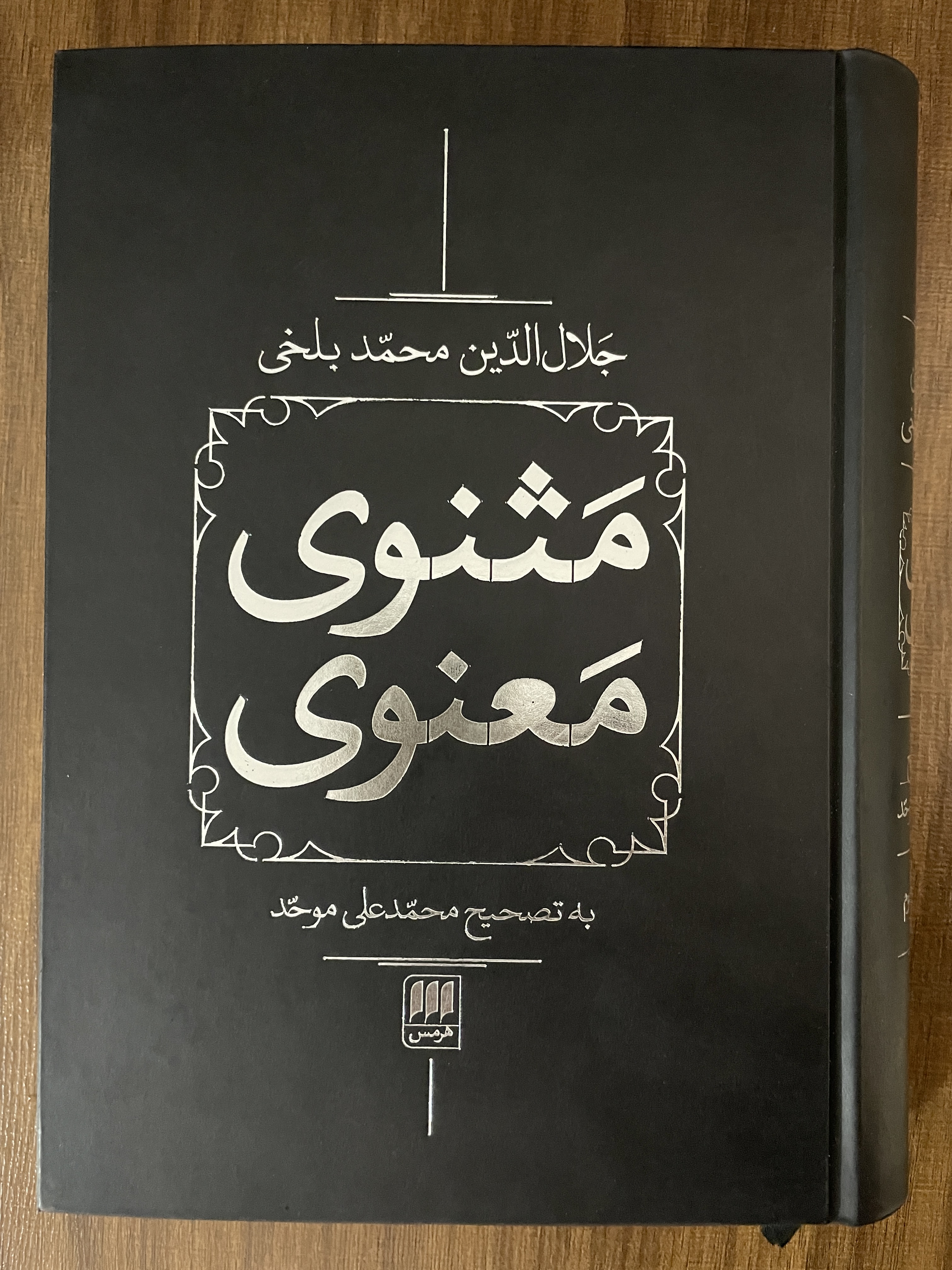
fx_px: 953
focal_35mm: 26
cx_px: 476
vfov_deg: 67.3
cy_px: 635
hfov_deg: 53.1
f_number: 1.6
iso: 800
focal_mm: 4.2
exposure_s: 1/30
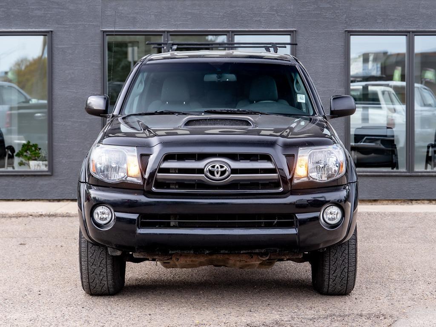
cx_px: 226
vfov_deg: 18.6
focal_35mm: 79
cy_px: 115
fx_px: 997
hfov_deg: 24.7
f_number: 4
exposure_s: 1/160
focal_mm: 54
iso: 160
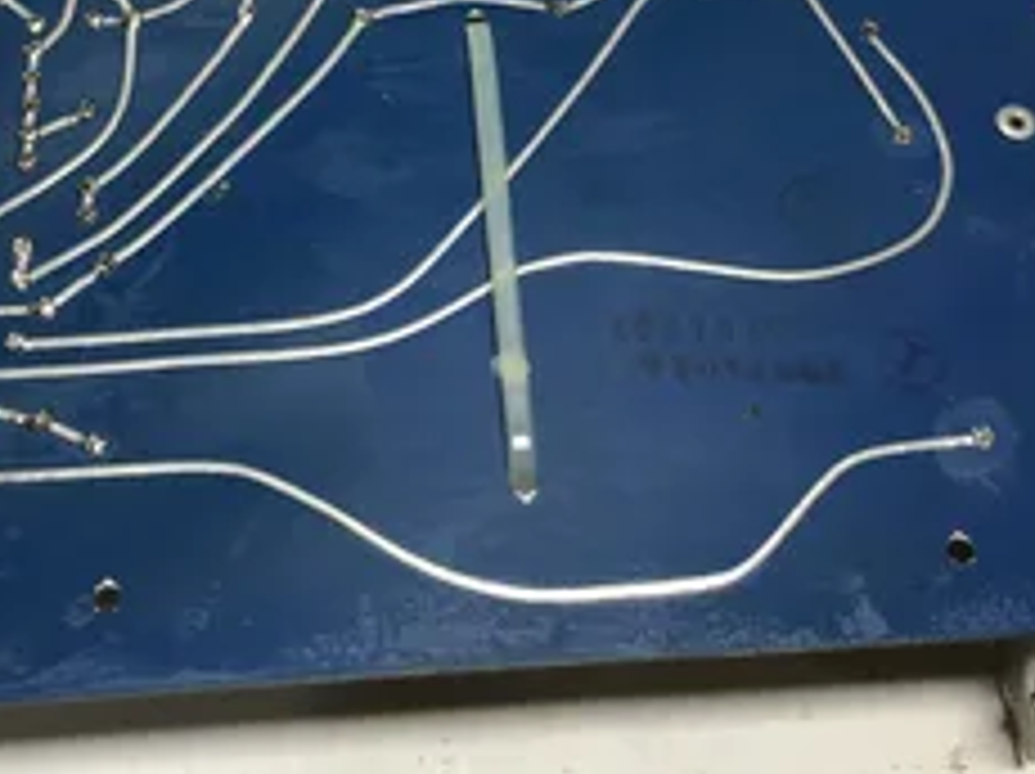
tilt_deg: -60.5
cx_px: 436
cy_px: 243
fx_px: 1613
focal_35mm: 54
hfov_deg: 35.5
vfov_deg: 26.8
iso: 32
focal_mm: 3.3
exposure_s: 1/120
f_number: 2.4
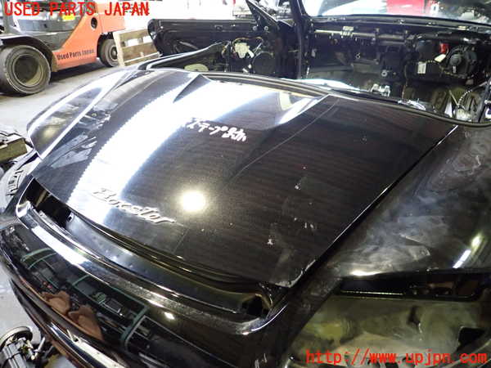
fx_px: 355
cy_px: 184
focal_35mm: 25
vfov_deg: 54.9
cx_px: 246
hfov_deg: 69.4
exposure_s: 1/30
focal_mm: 4.5
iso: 800
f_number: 2
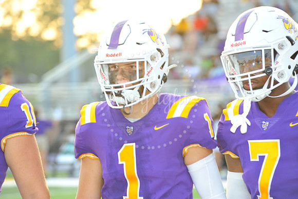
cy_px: 100
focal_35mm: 200
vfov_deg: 6.9
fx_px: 1655
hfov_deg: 10.3
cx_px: 149
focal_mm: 200
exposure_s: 1/100
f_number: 6.3
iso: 500
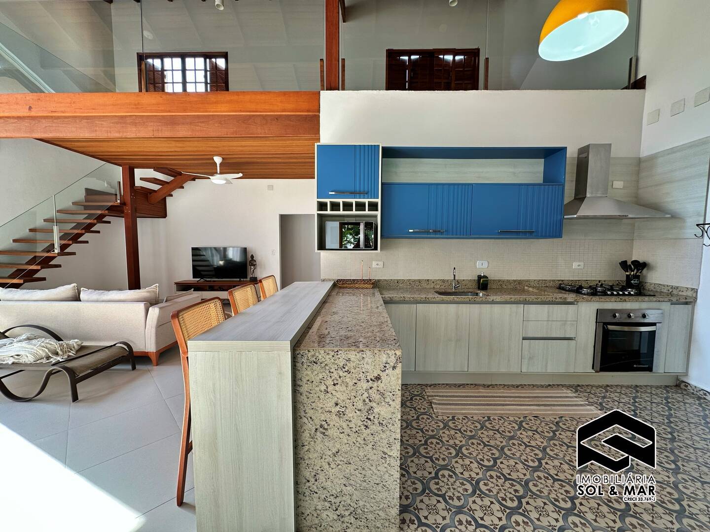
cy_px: 266
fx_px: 287
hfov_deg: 102.1
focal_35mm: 14
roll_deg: -0.5
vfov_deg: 85.7
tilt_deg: -4.2
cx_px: 355
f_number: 2.2
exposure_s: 1/99
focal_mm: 2.22
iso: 50
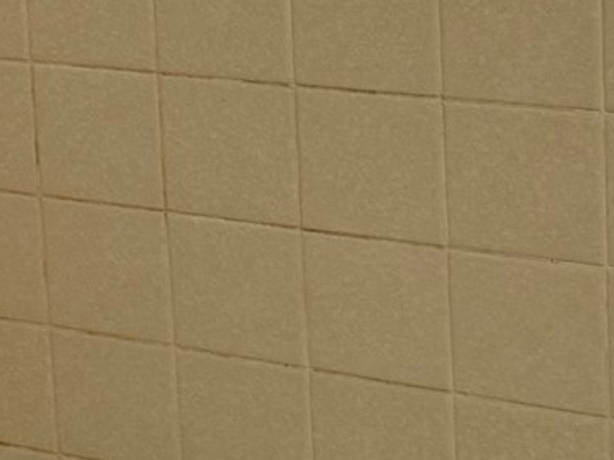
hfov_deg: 14.6
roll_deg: +4.6
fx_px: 2323
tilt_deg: -15.9
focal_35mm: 131
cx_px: -98
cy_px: -8
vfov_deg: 11.2
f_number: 1.78
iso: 160
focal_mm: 6.76
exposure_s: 1/60
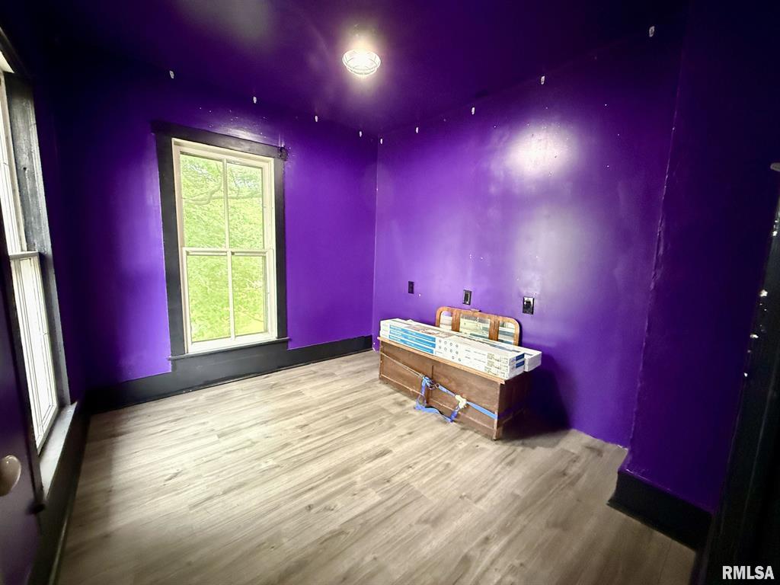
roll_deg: -0.8
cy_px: 292
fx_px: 315
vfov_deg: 85.7
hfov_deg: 102.1
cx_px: 390
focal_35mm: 14
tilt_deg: -7.2
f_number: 2.2
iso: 1250
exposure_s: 1/40
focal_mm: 2.22
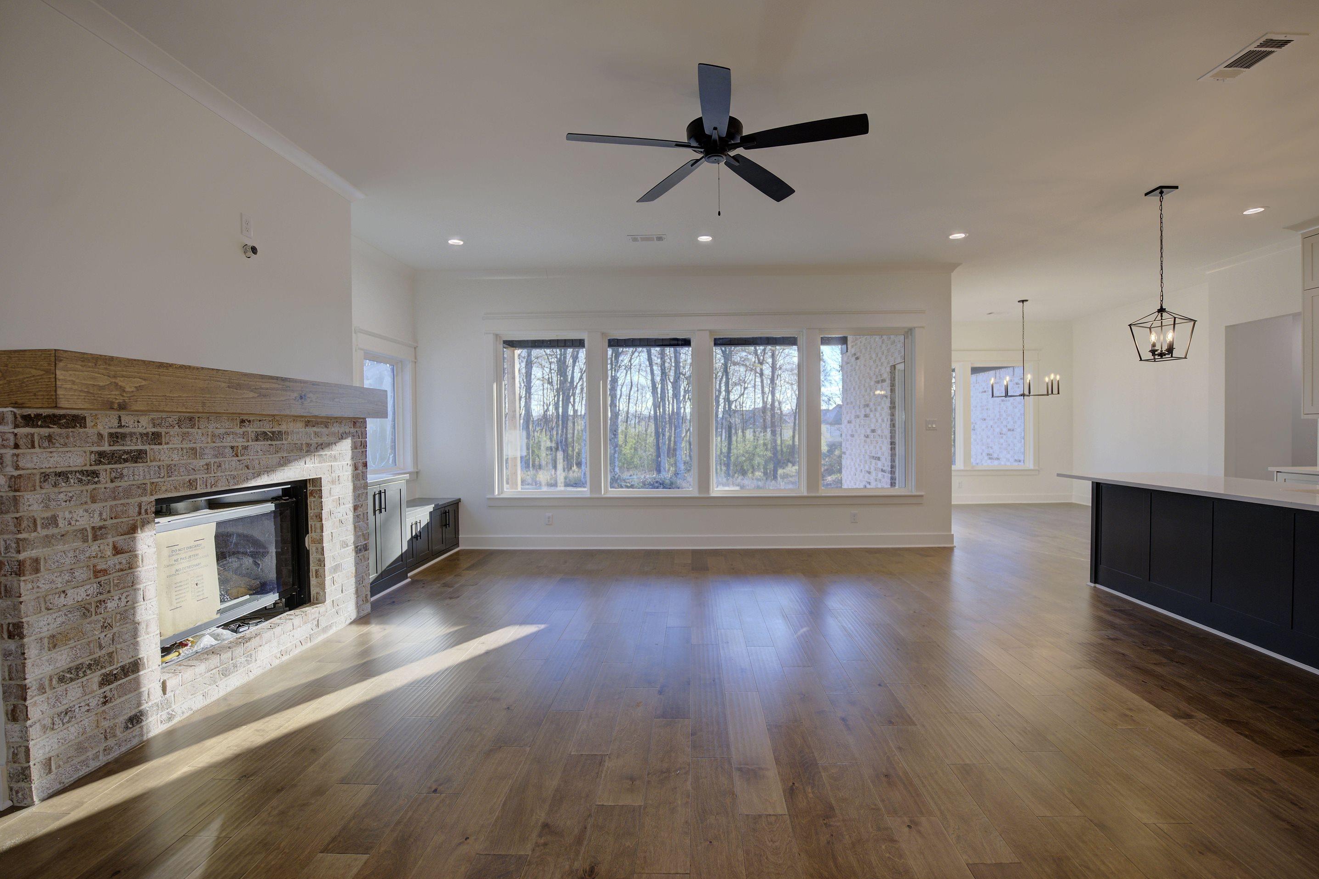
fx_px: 550
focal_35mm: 15
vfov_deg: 77.3
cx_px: 684
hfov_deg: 100.3
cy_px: 441
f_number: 2.8
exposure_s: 1/250
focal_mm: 14
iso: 250
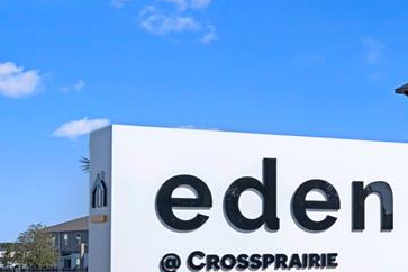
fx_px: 1054
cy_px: 307
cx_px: 559
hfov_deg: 19.8
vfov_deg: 14.3
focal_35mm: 93
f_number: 8
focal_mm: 33
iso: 320
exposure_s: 1/800
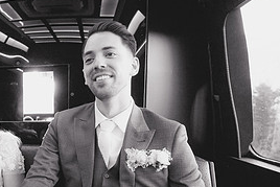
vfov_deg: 32.7
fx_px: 311
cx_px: 14
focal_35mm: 40
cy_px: 145
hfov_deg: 43.1
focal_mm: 18
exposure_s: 1/125
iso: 3200
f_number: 2.8
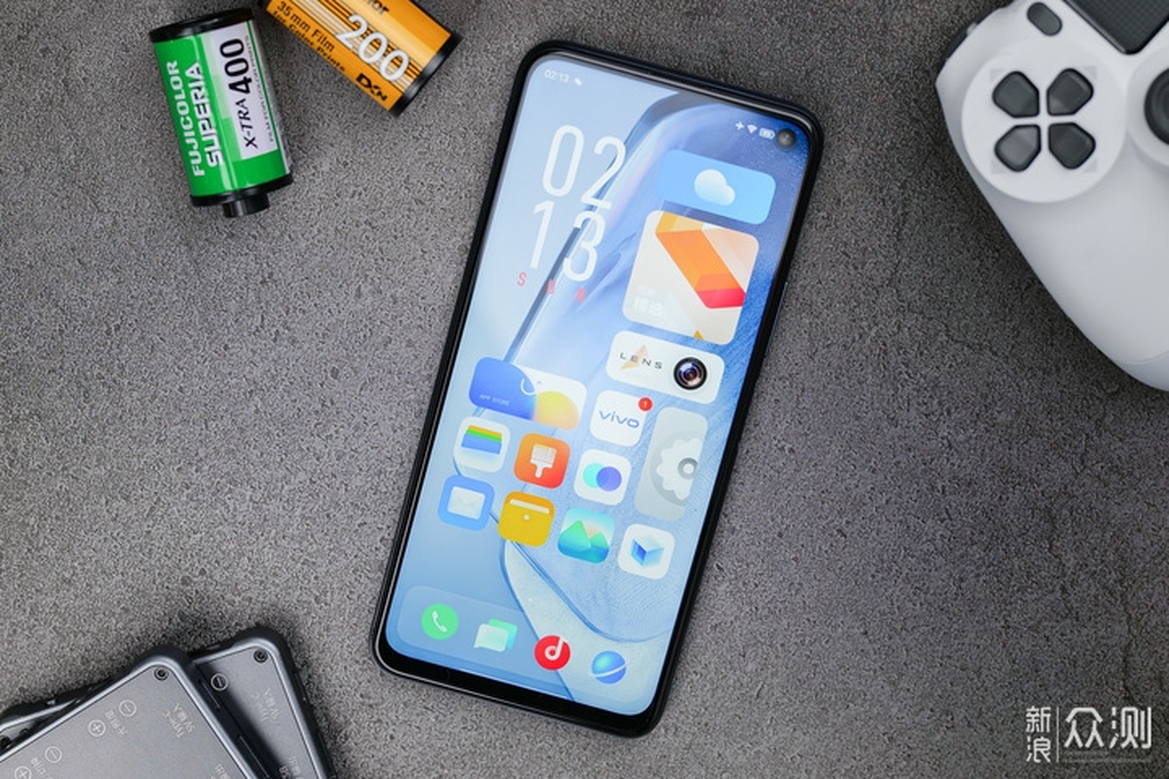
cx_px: 584
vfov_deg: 14.0
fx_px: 3182
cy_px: 390
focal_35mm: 98
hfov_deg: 20.8
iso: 250
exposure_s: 1/80
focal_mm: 70
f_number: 4.5
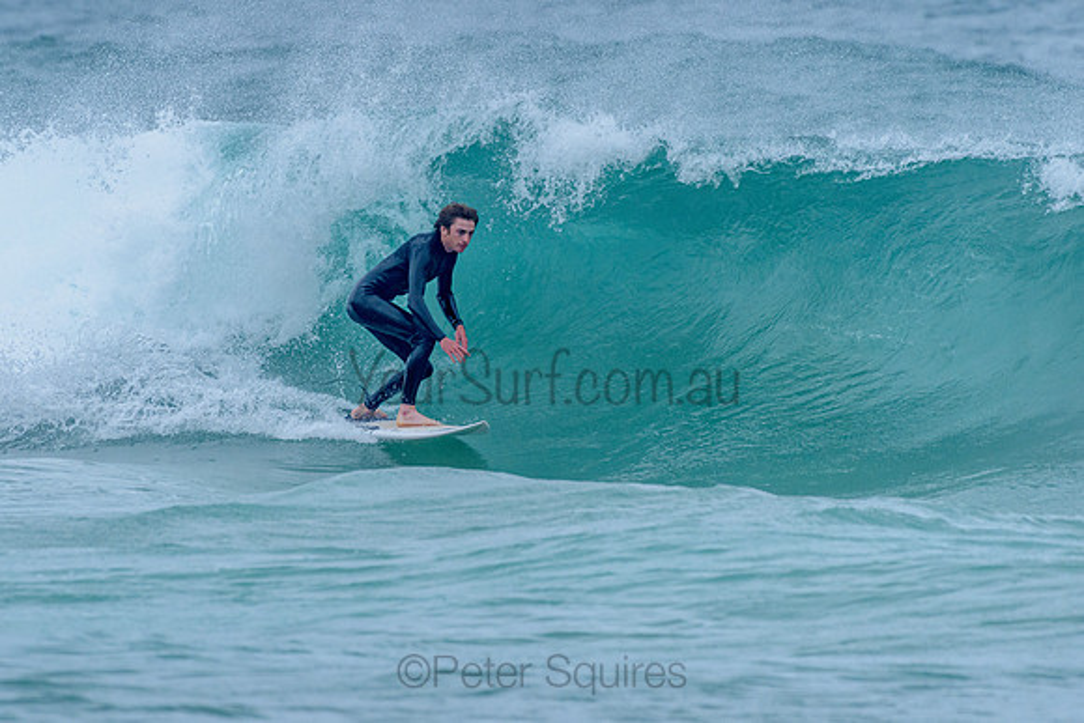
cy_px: 287
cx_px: 430
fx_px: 18906
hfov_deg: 3.3
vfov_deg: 2.2
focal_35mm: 628
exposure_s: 1/2000
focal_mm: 500
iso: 800
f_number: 5.6
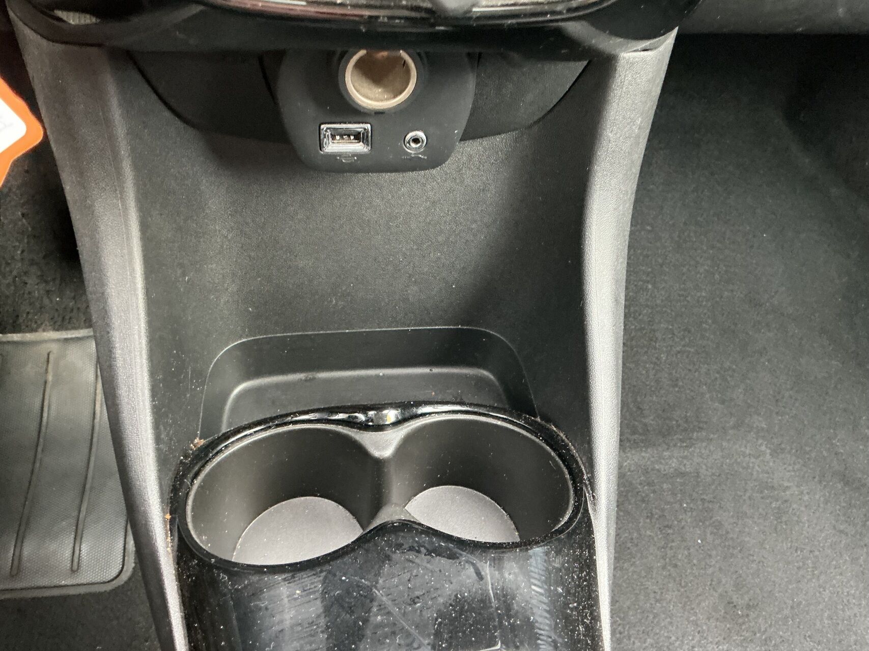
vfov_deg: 48.2
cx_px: 434
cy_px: 326
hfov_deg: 61.7
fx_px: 728
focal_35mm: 29
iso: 400
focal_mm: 3
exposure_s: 1/30
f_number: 1.8
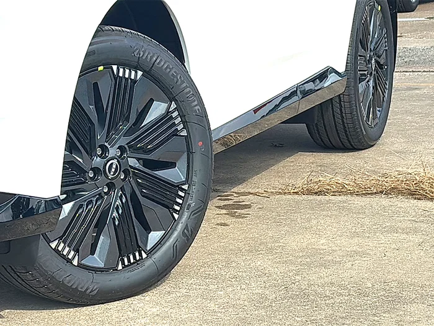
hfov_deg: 19.6
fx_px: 1254
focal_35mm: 100
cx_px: 217
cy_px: 163
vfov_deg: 14.8
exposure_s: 1/3497
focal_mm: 6.86
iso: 64
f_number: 1.78
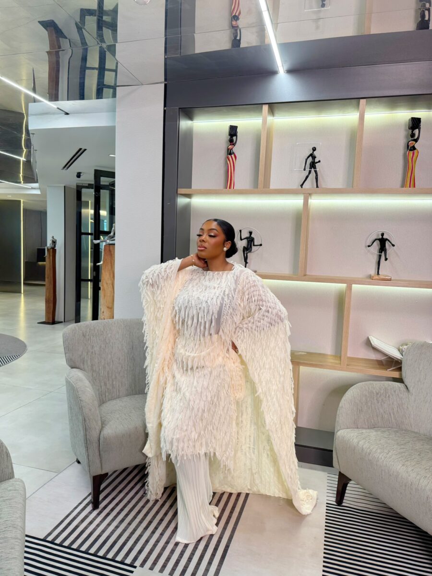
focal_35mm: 24
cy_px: 288
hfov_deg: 56.8
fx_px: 399
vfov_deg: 71.6
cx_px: 216
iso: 160
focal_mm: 6.76
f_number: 1.78
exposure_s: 1/101
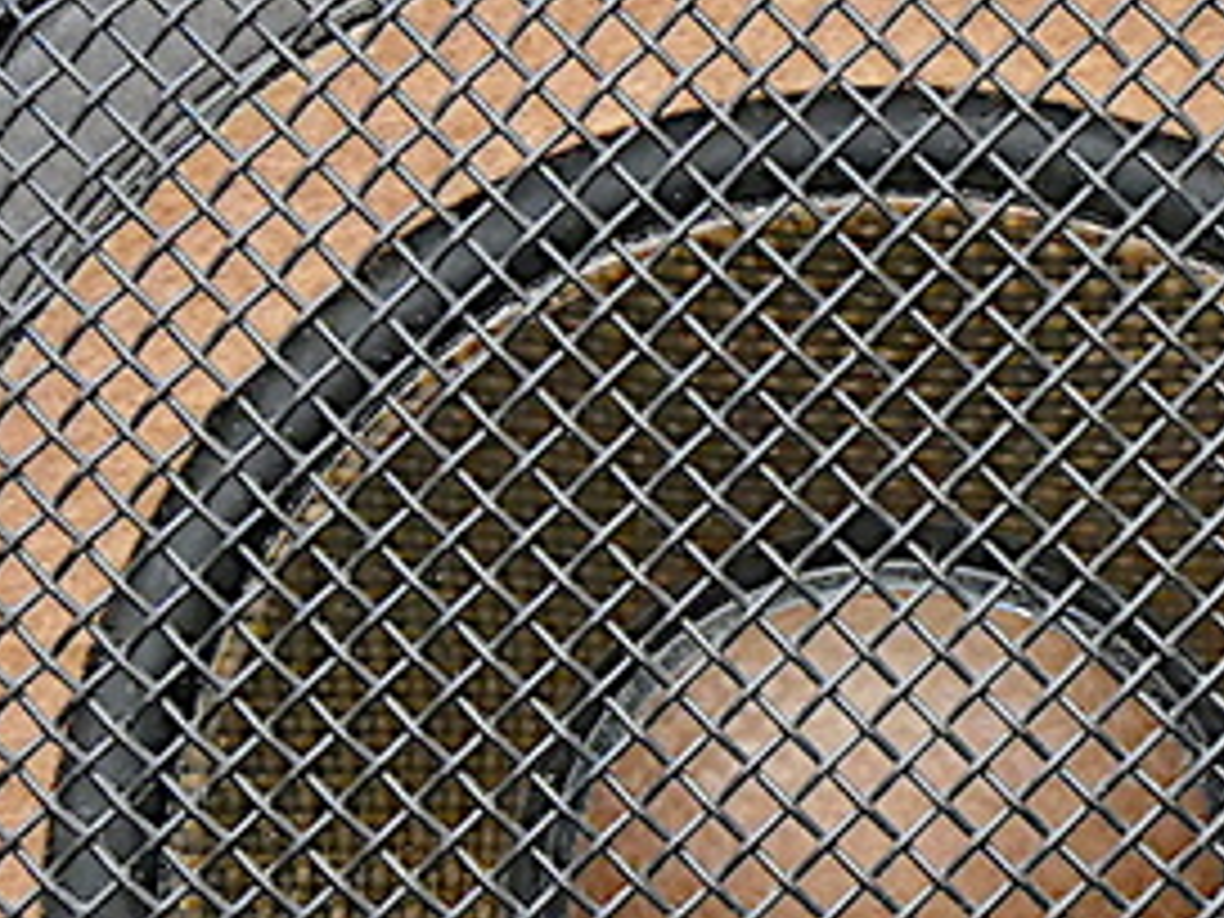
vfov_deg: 3.4
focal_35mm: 437
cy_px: 954
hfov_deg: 4.5
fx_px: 15452
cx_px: 864
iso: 200
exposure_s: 1/5
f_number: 5.2
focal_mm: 22.3
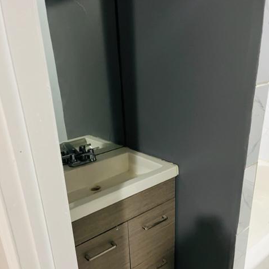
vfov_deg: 52.2
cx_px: 134
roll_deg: +3.9
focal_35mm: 31
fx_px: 273
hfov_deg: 52.5
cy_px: 162
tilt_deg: -25.5
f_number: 1.6
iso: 640
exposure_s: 1/30
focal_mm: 5.1
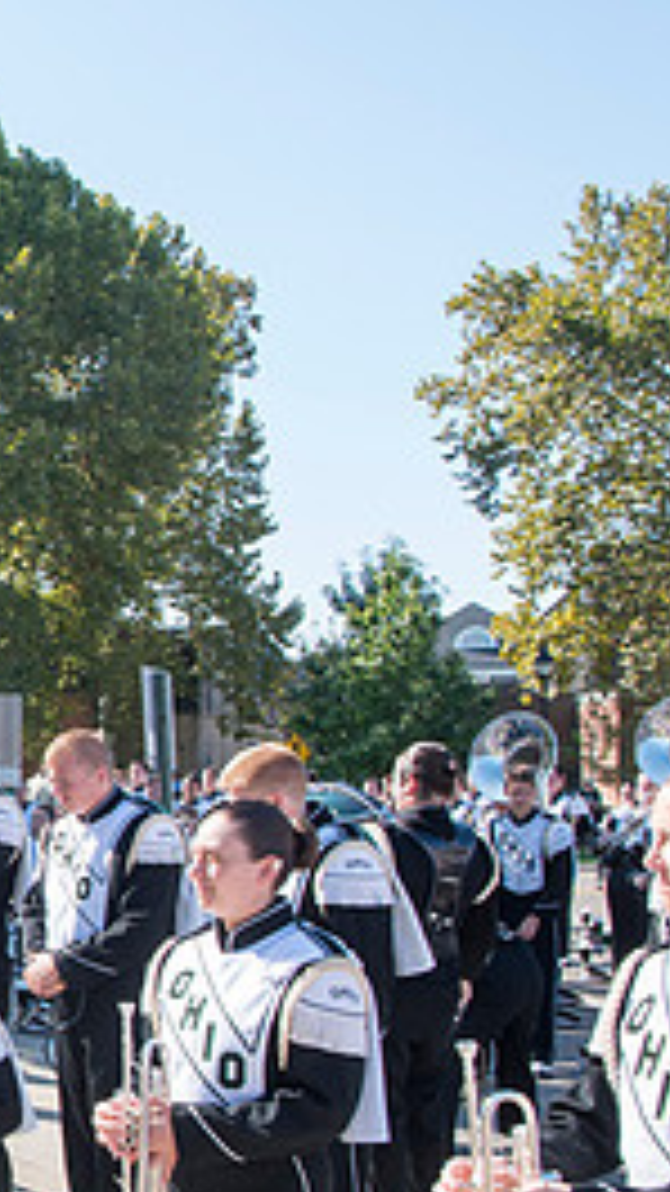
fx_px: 1738
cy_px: 794
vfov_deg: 37.4
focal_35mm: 55
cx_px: -454
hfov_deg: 18.3
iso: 125
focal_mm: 24
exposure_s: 1/125
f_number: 9
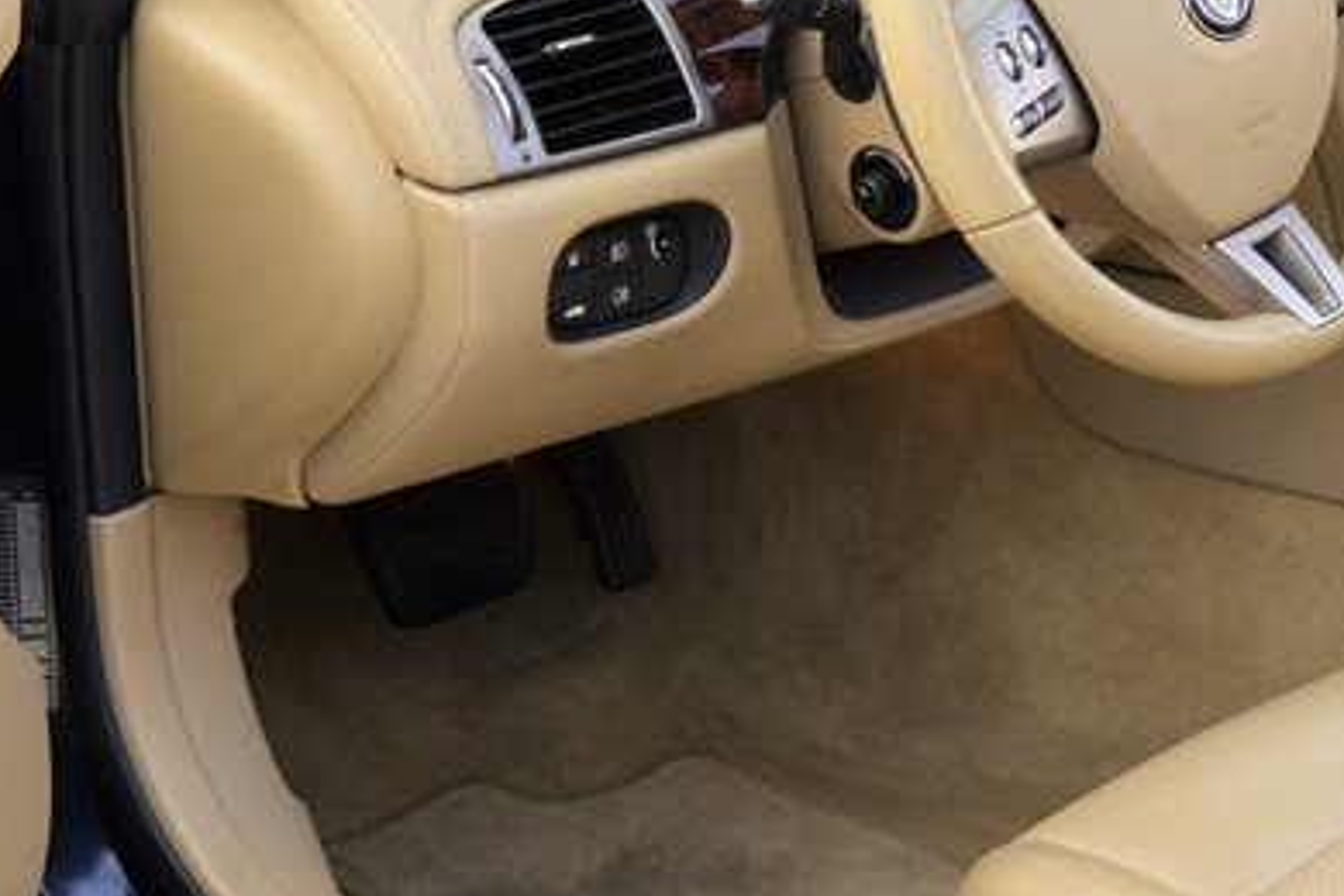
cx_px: 1254
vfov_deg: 10.2
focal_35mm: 135
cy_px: 429
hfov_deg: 15.0
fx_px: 5040
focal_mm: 55
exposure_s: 1/125
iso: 360
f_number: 5.6
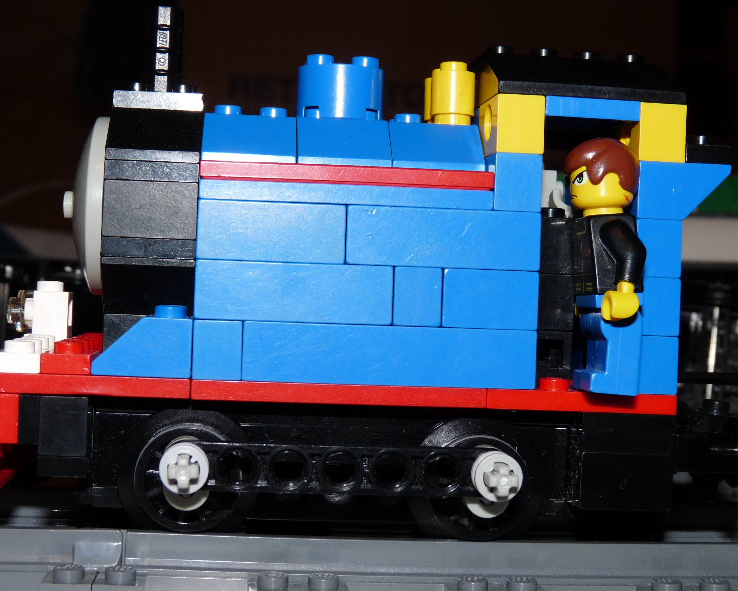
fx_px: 1267
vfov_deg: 26.2
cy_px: 269
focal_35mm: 58
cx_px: 334
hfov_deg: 32.5
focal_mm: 7.8
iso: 100
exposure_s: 1/60
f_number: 4
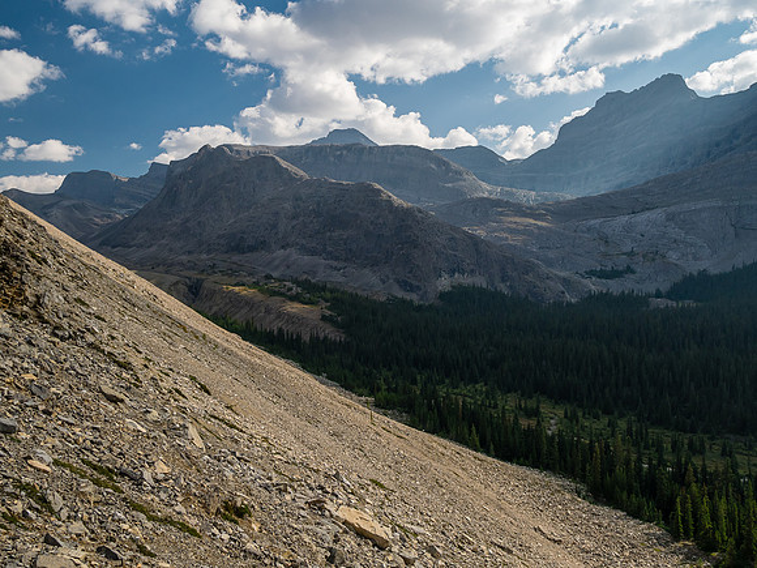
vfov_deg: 46.8
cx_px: 378
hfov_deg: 60.0
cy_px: 284
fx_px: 656
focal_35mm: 30
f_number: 8
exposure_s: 1/200
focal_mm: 15
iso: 200
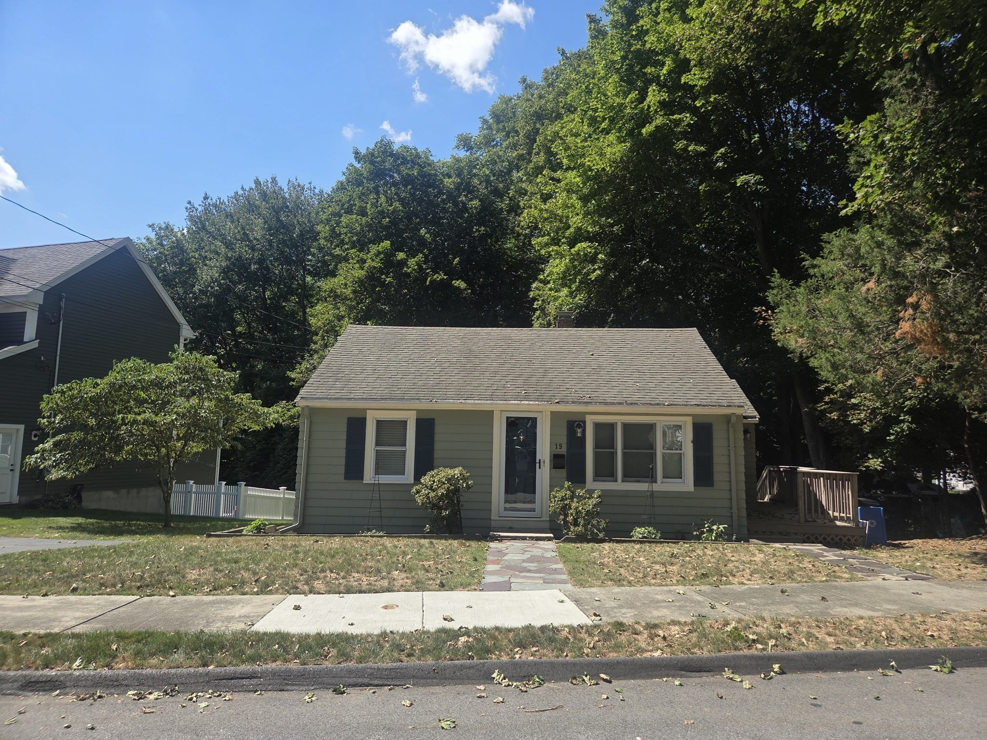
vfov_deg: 58.9
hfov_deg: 73.9
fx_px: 656
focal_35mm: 23
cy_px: 370
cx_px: 494
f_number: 1.8
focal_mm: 5.4
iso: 80
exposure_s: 1/2961
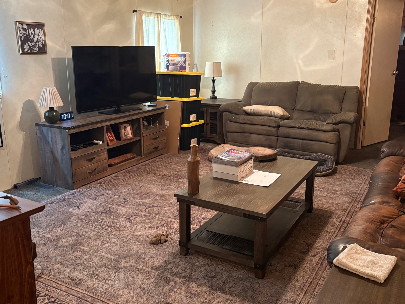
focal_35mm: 33
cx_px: 213
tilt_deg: -13.6
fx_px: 386
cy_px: 141
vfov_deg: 42.9
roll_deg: -0.5
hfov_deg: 55.3
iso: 500
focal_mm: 5.96
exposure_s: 1/30
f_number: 1.6
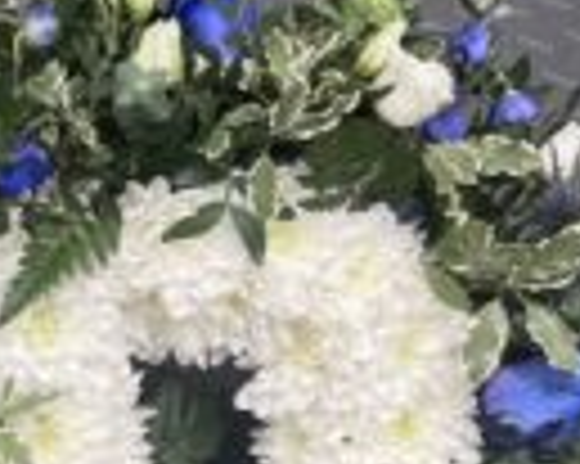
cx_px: -396
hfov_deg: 14.7
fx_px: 2024
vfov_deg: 12.8
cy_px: 514
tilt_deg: -59.8
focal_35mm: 118
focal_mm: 5.7
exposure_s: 1/100
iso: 125
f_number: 1.5
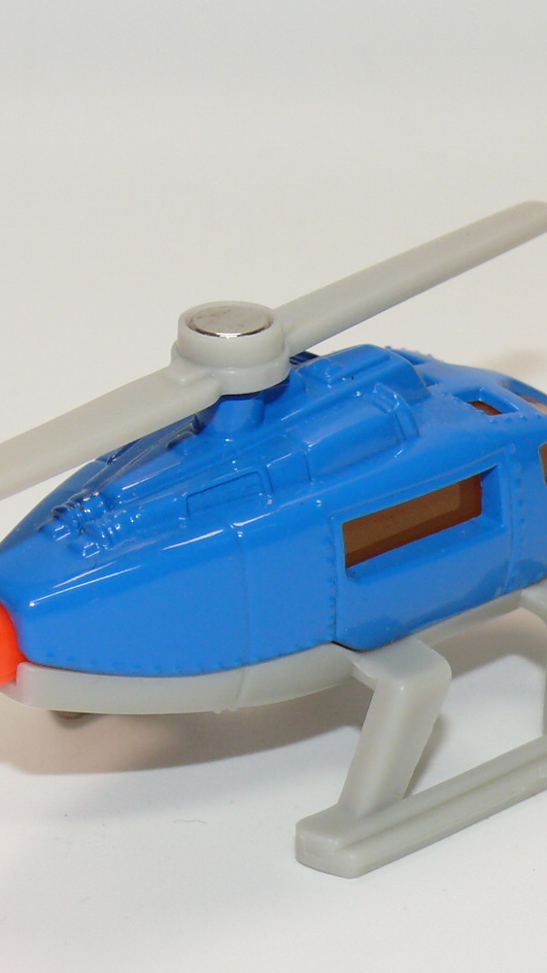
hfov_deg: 8.6
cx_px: 130
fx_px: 3636
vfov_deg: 15.2
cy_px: 572
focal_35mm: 141
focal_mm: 11.9
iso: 100
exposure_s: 1/30
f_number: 4
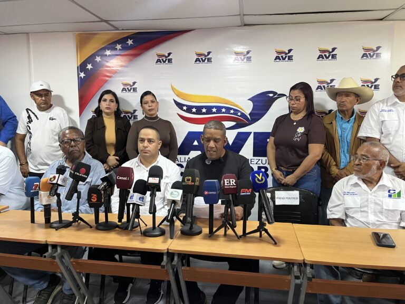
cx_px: 202
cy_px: 152
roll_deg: -0.7
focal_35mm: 26
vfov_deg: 53.1
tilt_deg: -8.0
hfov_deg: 67.3
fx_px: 304
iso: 320
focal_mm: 5.1
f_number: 1.6
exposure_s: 1/60
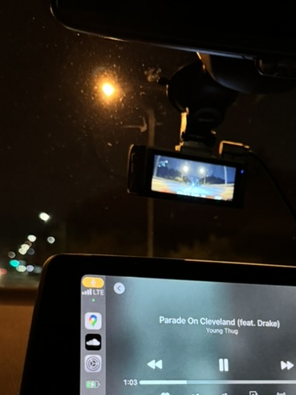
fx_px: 570
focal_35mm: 50
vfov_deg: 36.8
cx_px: 217
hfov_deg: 28.7
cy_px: 320
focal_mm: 6.76
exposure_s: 1/30
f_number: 1.78
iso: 800
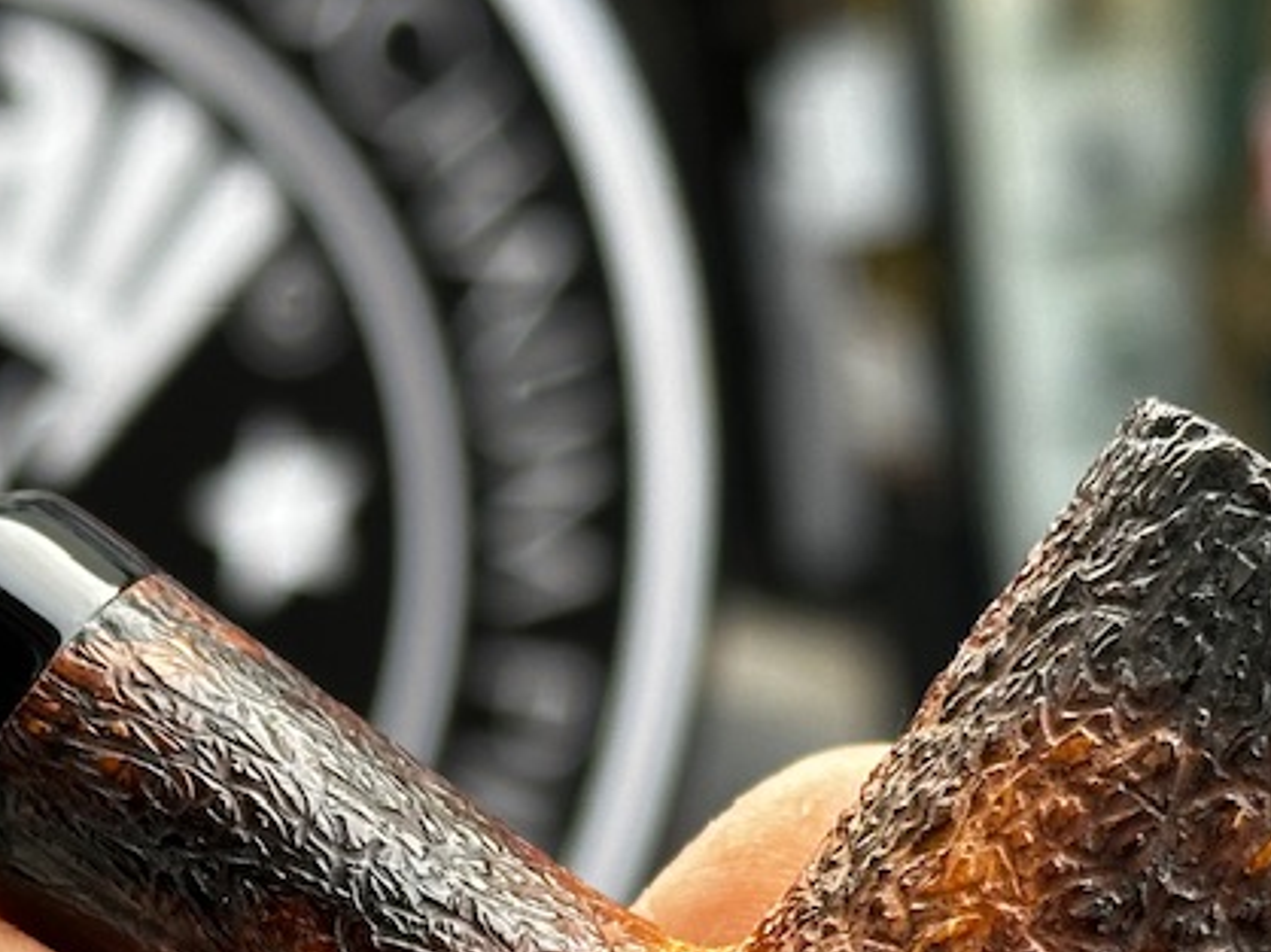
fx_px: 5394
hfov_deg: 13.4
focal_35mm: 147
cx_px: 508
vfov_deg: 10.0
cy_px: 916
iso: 80
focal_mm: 6.86
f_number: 1.78
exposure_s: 1/120
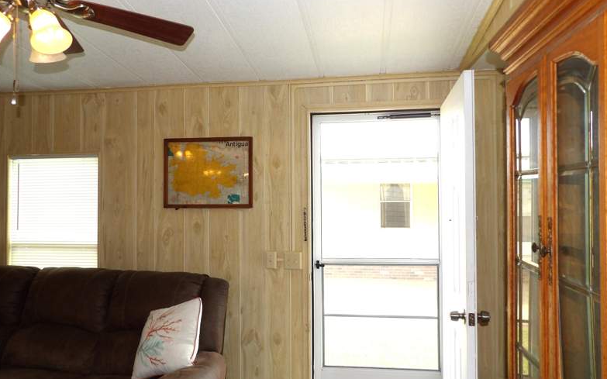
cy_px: 188
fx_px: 430
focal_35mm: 26
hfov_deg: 70.4
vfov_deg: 47.6
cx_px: 298
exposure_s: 1/66
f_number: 3.2
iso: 100
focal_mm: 4.3
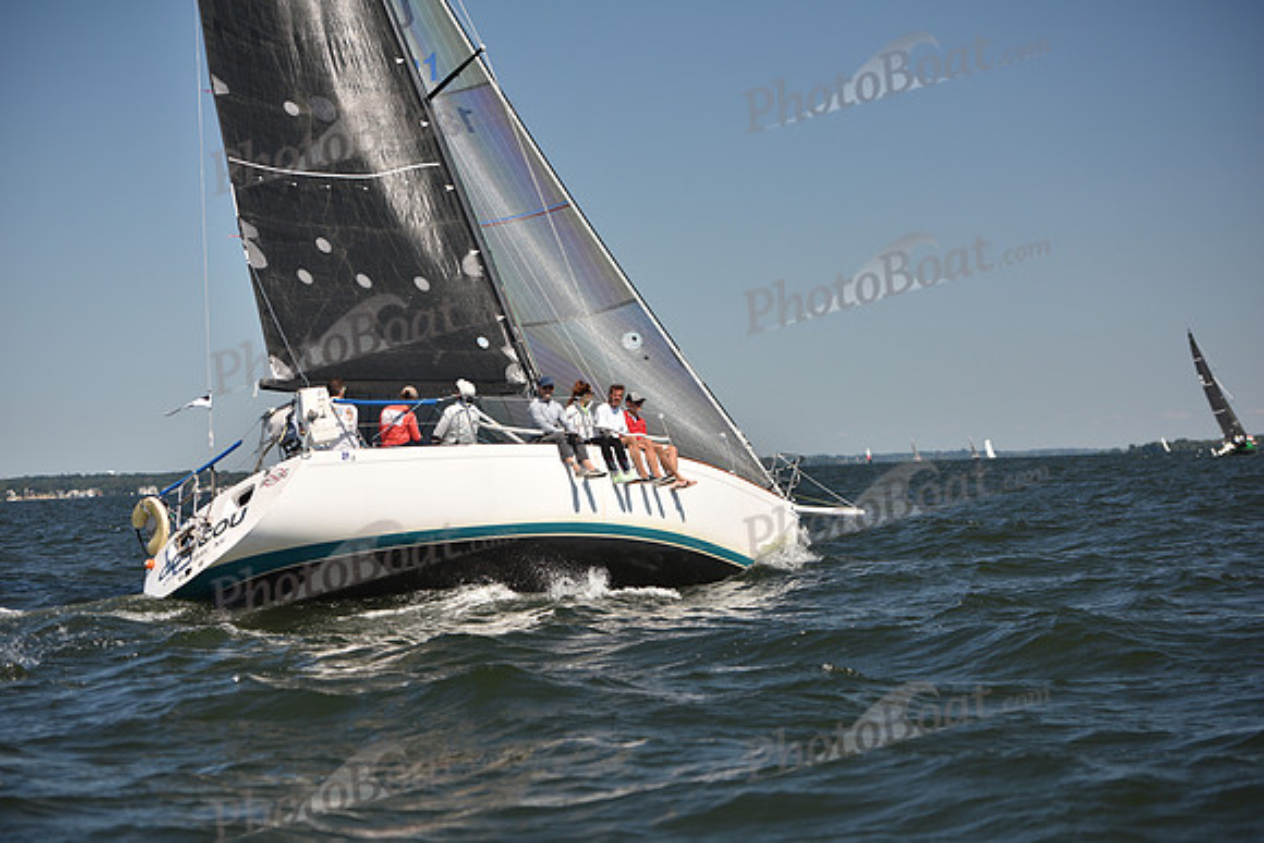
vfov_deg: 14.9
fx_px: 3231
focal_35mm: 92
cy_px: 422
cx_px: 632
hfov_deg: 22.1
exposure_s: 1/1600
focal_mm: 92
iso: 250
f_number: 3.5
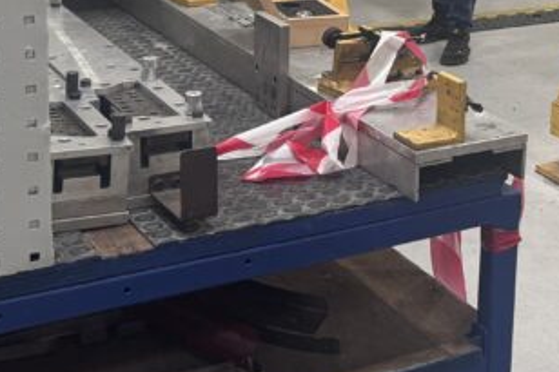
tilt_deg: -9.5
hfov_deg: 21.8
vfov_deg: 15.9
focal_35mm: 83
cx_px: 746
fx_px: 1288
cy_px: -44
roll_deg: -2.9
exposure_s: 1/111
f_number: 1.78
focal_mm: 6.76
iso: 200
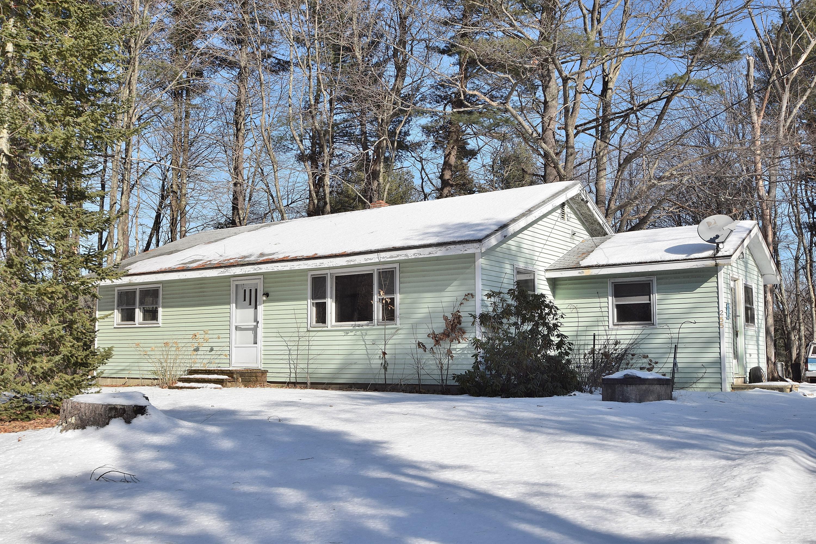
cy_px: 272
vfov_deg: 36.9
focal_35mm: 36
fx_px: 816
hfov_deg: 53.1
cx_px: 408
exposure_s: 1/400
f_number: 9
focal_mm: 24
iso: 200
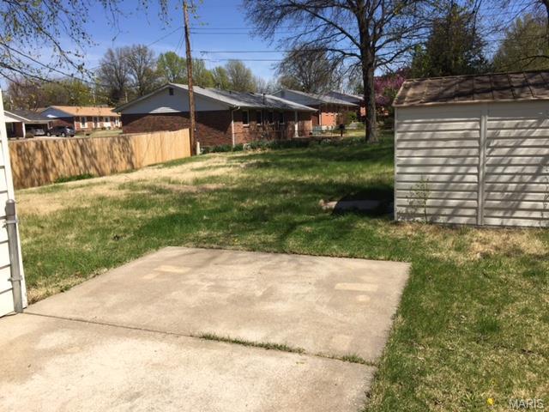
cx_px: 274
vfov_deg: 48.2
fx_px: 460
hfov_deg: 61.7
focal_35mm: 29
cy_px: 206
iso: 32
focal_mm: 4.15
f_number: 2.2
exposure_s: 1/2326
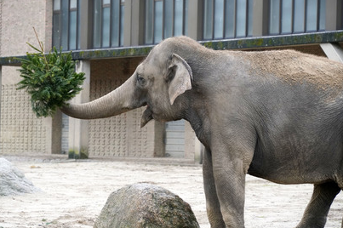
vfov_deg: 9.7
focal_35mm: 141
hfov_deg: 14.6
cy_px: 110
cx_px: 169
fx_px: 1342
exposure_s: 1/500
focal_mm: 126
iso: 3200
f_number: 5.6
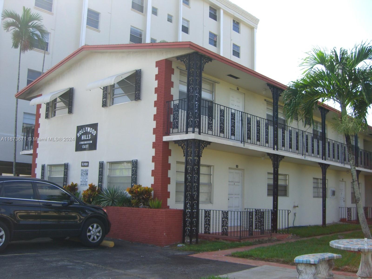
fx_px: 408
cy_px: 140
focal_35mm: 38
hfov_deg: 49.0
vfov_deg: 37.7
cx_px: 186
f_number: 2.8
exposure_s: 1/500
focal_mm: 7.9
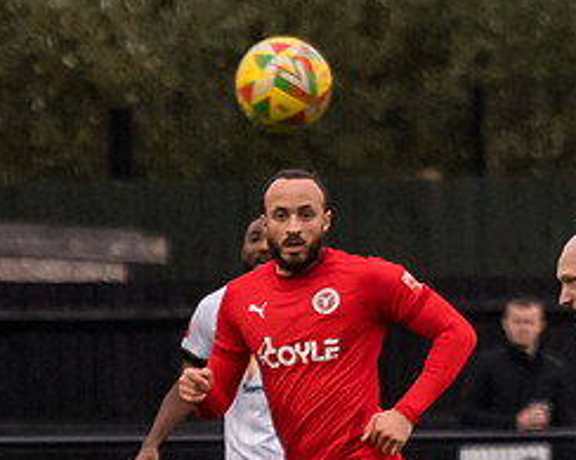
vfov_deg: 1.2
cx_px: 556
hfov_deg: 1.5
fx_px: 21897
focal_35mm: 1285
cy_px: 403
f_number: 4
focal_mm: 250
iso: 2000
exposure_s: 1/1000
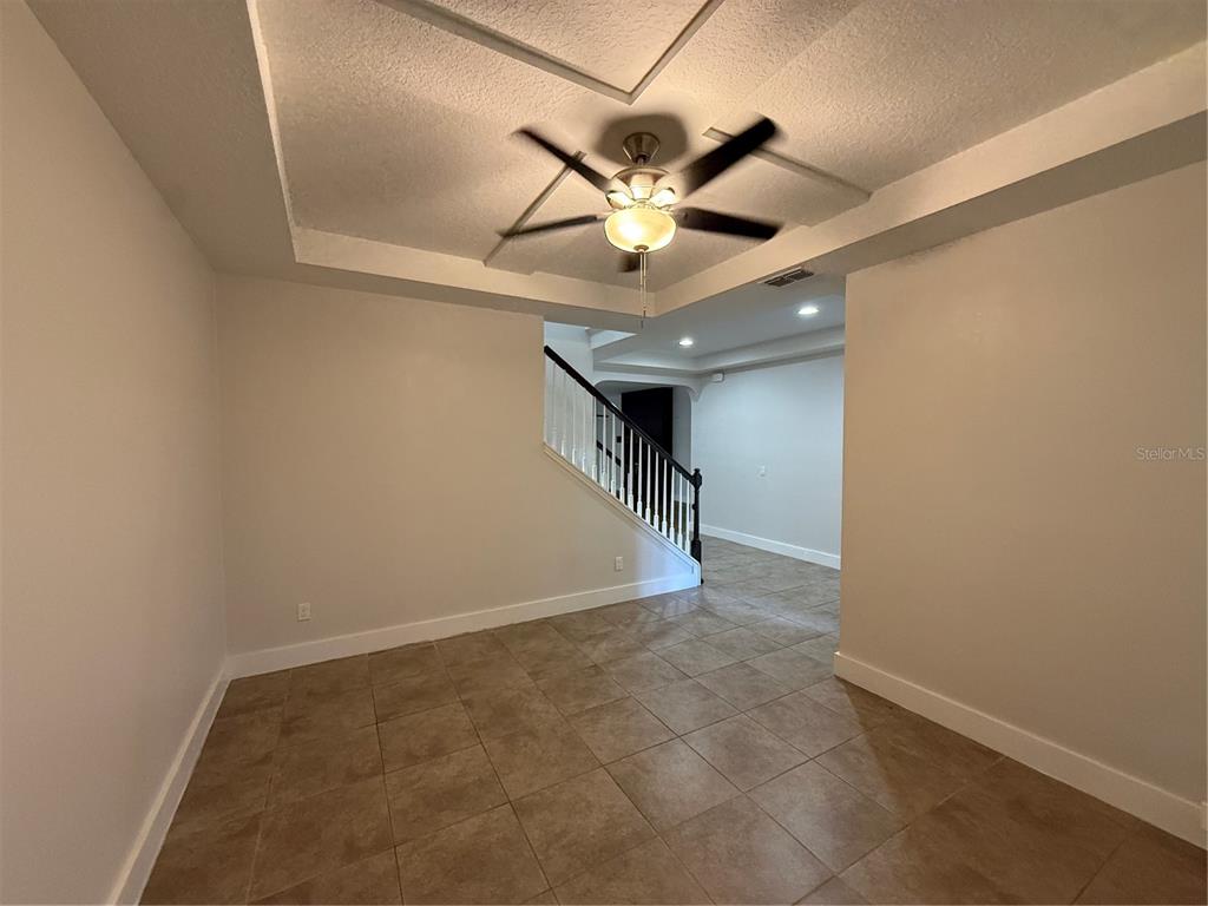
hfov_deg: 102.1
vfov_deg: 85.7
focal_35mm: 14
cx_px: 604
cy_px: 453
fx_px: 489
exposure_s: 1/60
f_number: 2.2
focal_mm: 2.22
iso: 400
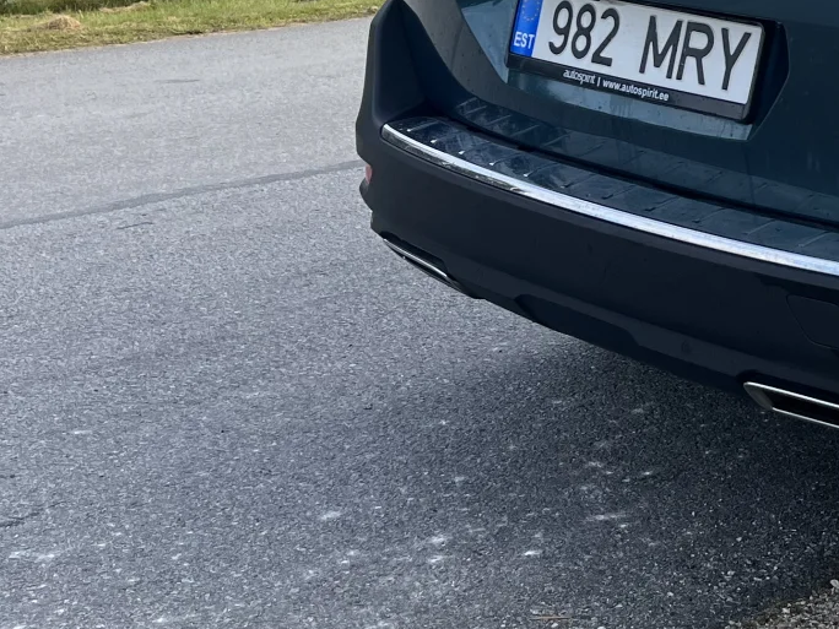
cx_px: 1119
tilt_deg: -6.9
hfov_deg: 23.3
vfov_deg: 19.6
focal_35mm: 73
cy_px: 17
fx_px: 1769
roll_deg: -1.6
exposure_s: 1/1238
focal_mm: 5.1
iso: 50
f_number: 1.6
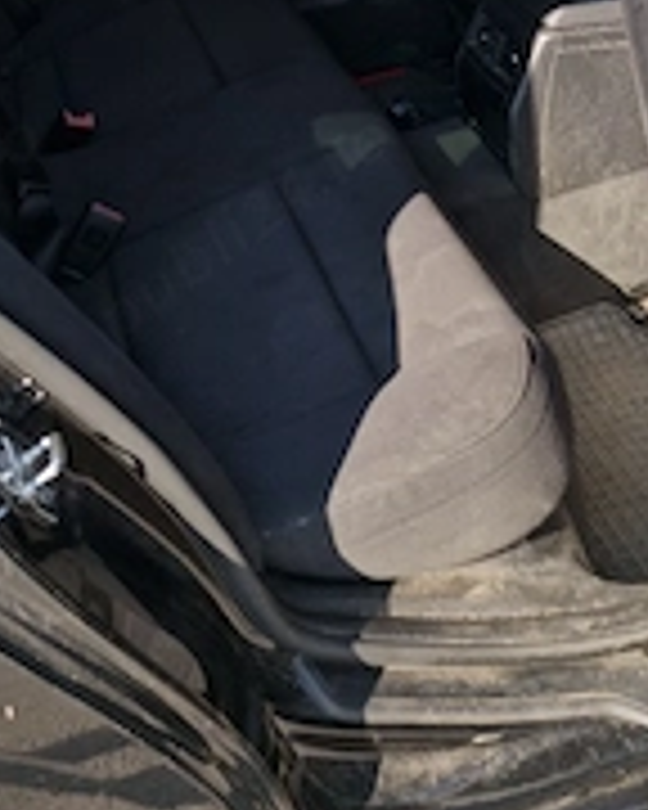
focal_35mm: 50
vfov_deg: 33.0
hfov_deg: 30.3
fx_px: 1199
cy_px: -68
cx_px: 333
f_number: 1.8
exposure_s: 1/400
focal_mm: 5.54
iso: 50
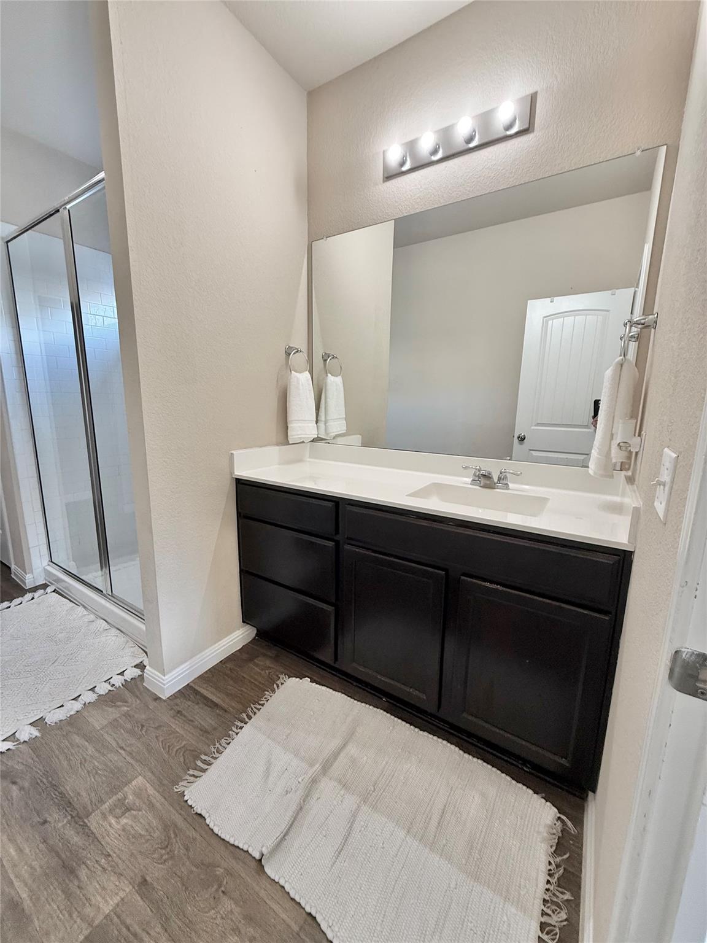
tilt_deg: -11.0
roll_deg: -1.3
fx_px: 381
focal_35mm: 14
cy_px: 472
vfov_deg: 102.1
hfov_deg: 85.7
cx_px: 354
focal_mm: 2.22
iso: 200
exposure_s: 1/60
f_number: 2.2
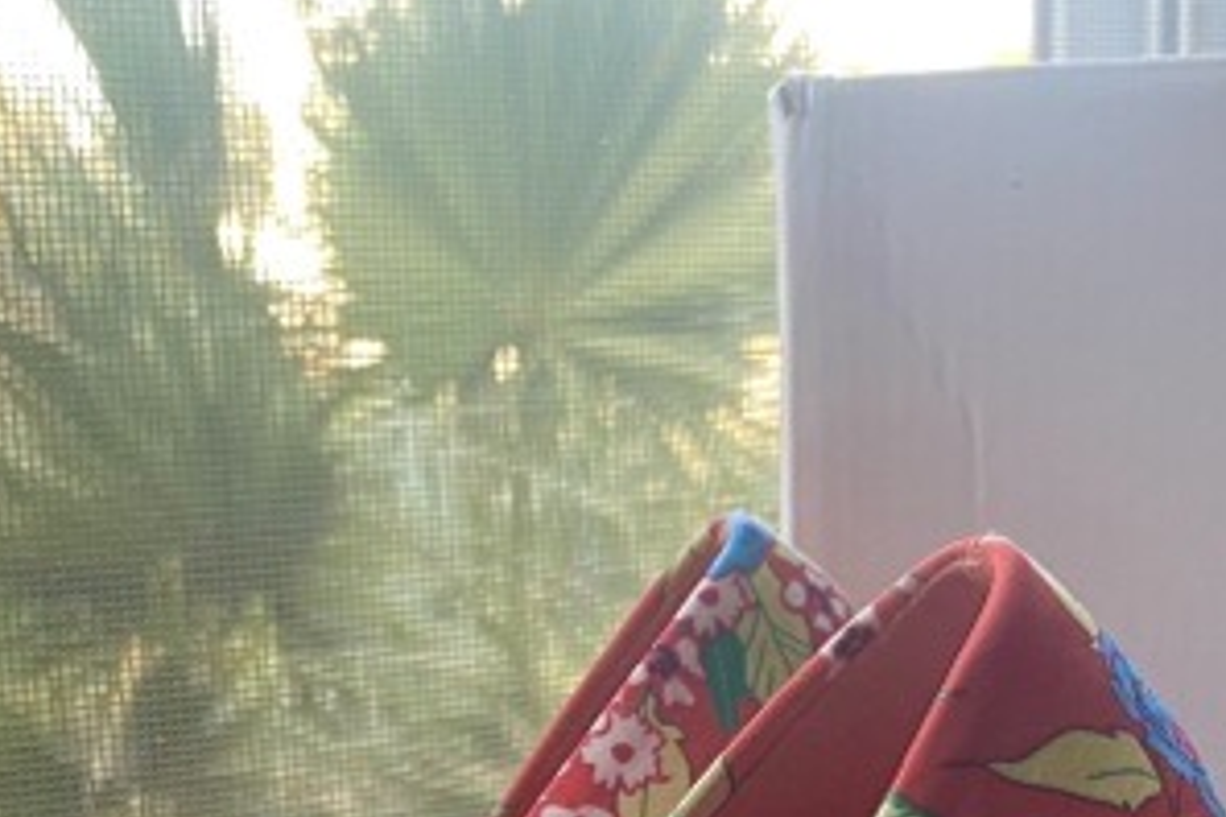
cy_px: 1246
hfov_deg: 22.4
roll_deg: +2.6
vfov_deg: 14.0
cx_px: 648
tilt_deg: -15.9
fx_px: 3099
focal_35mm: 91
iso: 125
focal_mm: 4.25
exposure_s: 1/79
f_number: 1.8
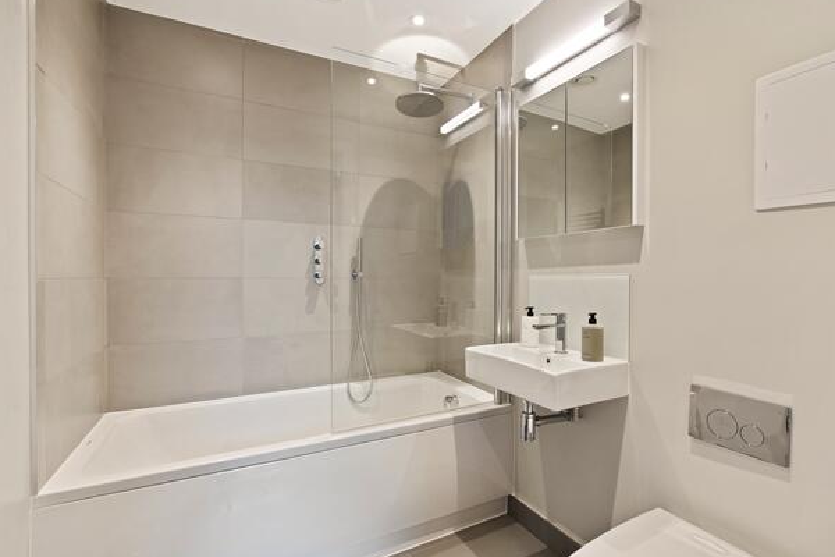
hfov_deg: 96.7
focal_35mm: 16
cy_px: 279
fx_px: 371
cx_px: 438
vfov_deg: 73.7
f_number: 8
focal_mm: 10
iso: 100
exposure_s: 1/2
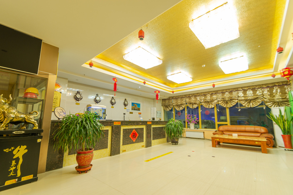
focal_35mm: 15
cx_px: 146
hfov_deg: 100.4
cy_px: 98
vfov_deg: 77.3
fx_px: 122
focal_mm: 10
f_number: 5
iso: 80
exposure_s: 1/4
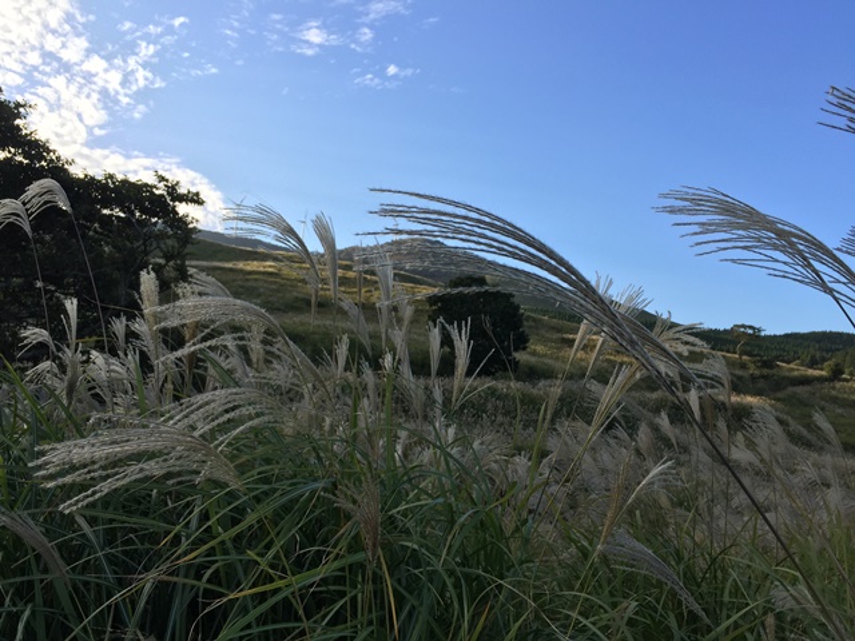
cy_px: 320
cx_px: 428
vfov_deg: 48.2
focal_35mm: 29
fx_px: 716
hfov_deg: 61.7
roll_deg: -4.0
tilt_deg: +7.7
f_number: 2.2
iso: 32
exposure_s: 1/942
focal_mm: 4.15
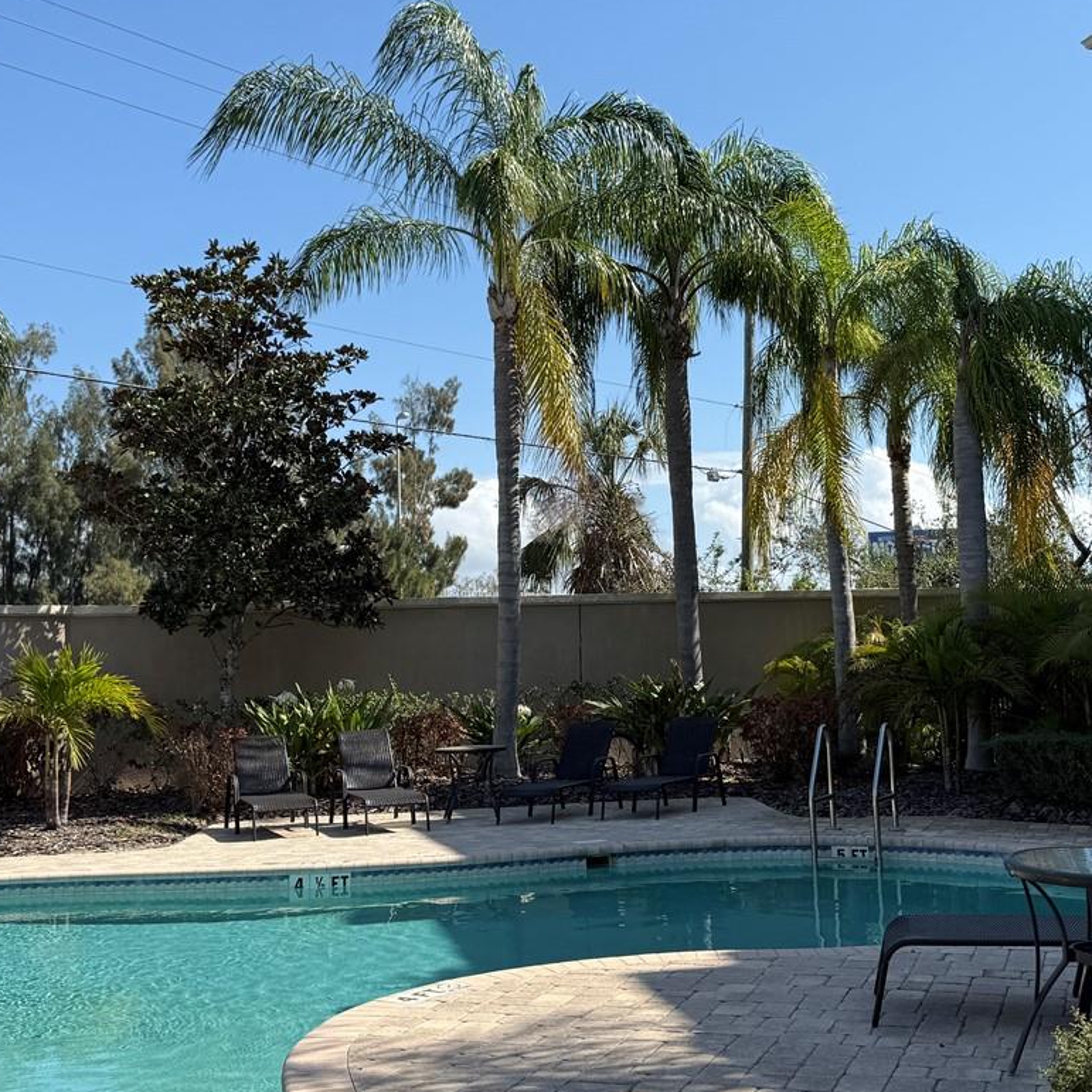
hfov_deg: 38.2
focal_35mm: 44
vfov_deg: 38.3
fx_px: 1570
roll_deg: +1.3
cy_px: 490
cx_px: 661
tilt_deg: +7.6
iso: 80
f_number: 1.78
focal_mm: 6.76
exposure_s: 1/3759
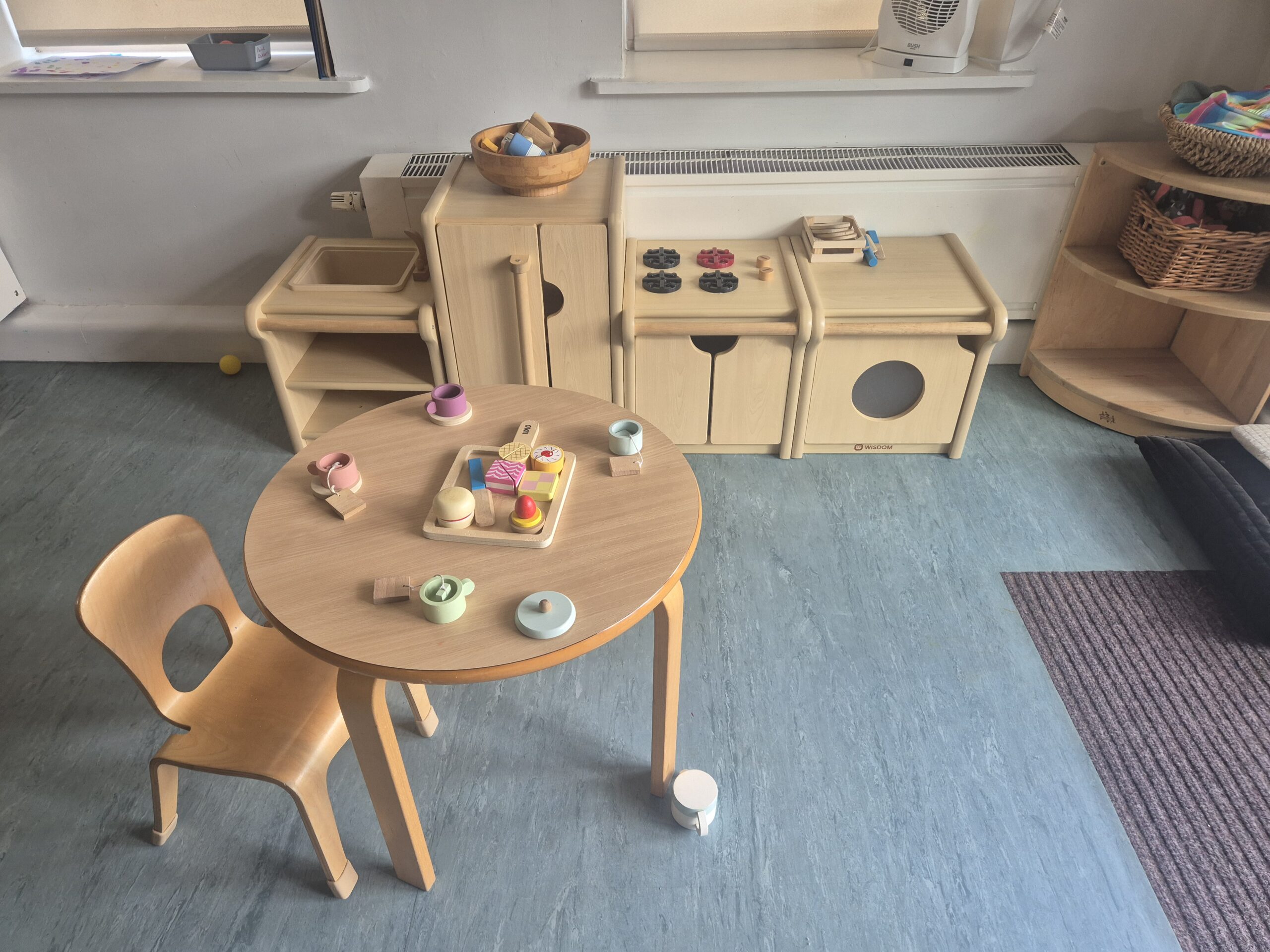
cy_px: 476
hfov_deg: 73.9
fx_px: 844
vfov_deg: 58.9
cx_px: 635
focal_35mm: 23
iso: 125
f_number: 1.8
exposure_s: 1/100
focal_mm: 5.4
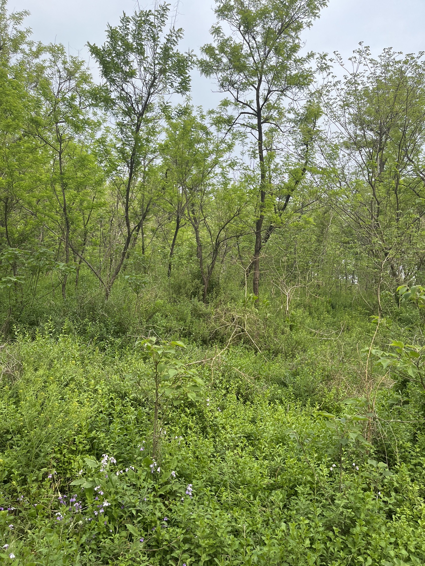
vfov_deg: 67.3
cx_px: 212
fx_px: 426
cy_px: 283
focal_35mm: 26
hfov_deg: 53.1
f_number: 1.6
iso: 50
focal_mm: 5.1
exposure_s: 1/1647
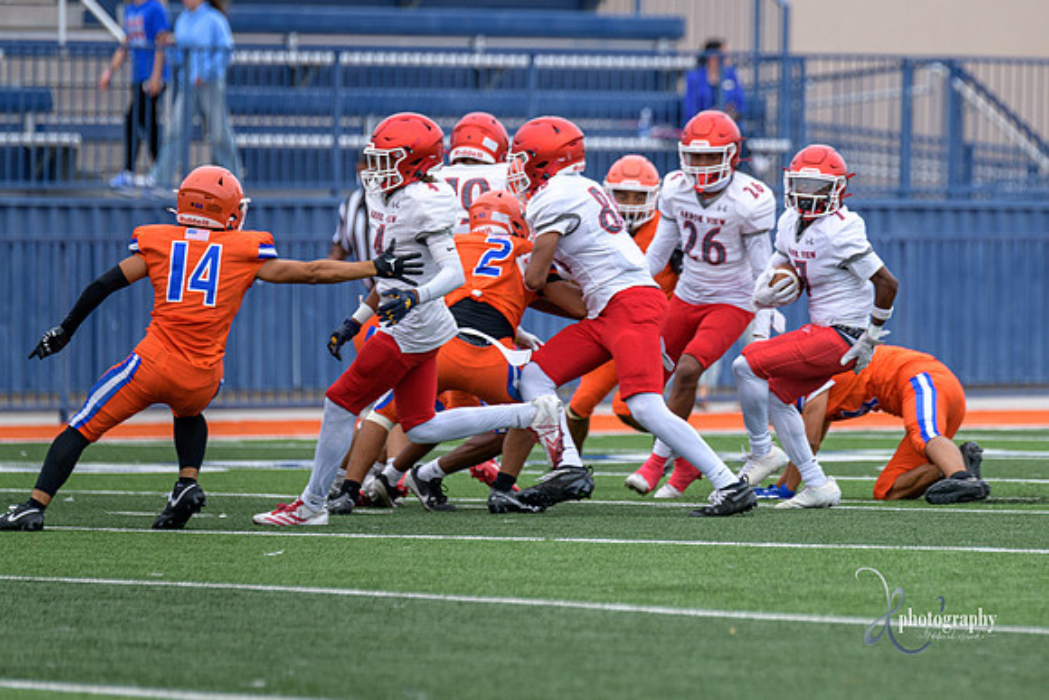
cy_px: 340
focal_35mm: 412
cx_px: 719
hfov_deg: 5.0
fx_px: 11993
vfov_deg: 3.3
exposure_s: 1/1000
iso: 400
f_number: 3.5
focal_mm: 300
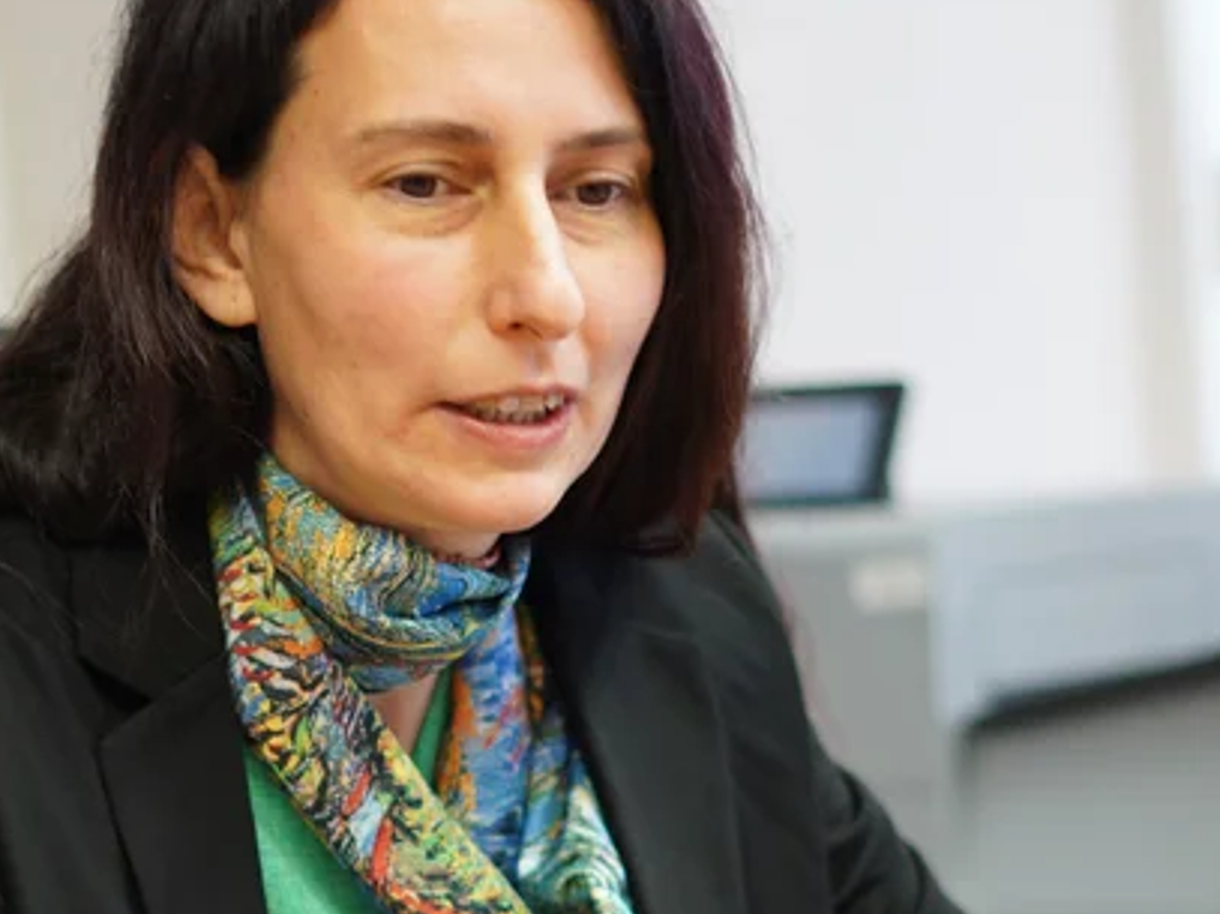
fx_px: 4827
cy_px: 781
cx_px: 674
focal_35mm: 137
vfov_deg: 10.8
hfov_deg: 14.4
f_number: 1.8
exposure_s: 1/50
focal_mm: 50
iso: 125
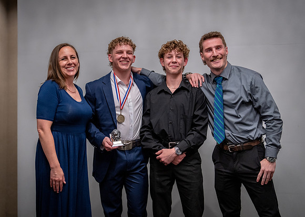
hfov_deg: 36.2
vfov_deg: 26.3
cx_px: 144
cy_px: 109
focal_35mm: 54
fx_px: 466
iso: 1250
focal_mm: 50
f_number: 1.2
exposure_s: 1/320
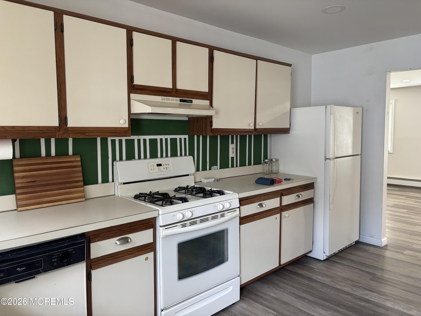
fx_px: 316
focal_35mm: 26
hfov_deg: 67.3
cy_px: 158
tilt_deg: -4.2
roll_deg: +1.0
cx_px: 210
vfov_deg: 53.1
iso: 250
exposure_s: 1/60
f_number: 1.6
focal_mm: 5.96
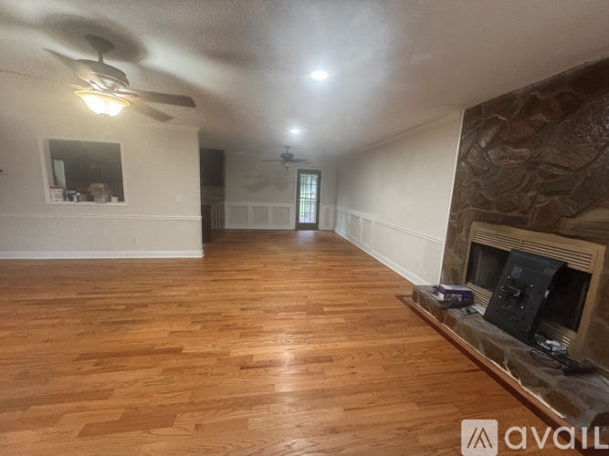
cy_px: 228
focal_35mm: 14
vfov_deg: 85.7
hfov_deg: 102.1
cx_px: 304
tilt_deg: -8.9
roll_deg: -2.2
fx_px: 246
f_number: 2.2
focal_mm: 2.22
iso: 500
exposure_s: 1/60
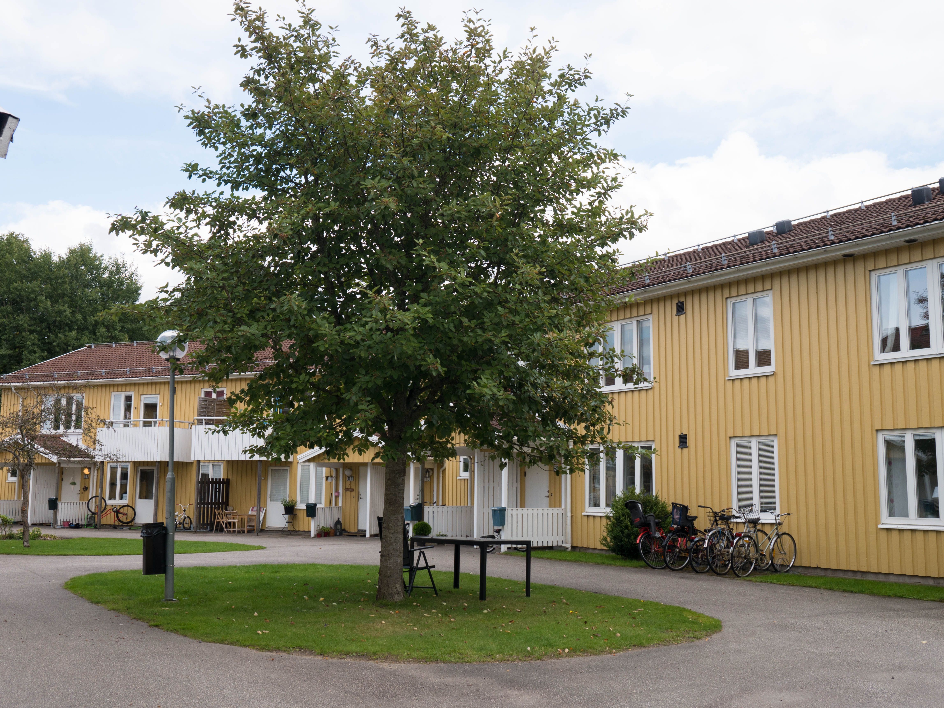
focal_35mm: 38
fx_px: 1037
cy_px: 354
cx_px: 472
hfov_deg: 49.0
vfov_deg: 37.7
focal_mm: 19
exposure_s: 1/320
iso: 200
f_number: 7.1
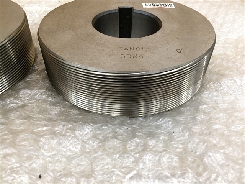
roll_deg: -0.7
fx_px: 205
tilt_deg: -41.8
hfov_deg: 61.7
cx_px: 122
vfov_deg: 48.2
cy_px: 92
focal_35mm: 29
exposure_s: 1/30
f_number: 2.2
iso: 100
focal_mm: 4.15
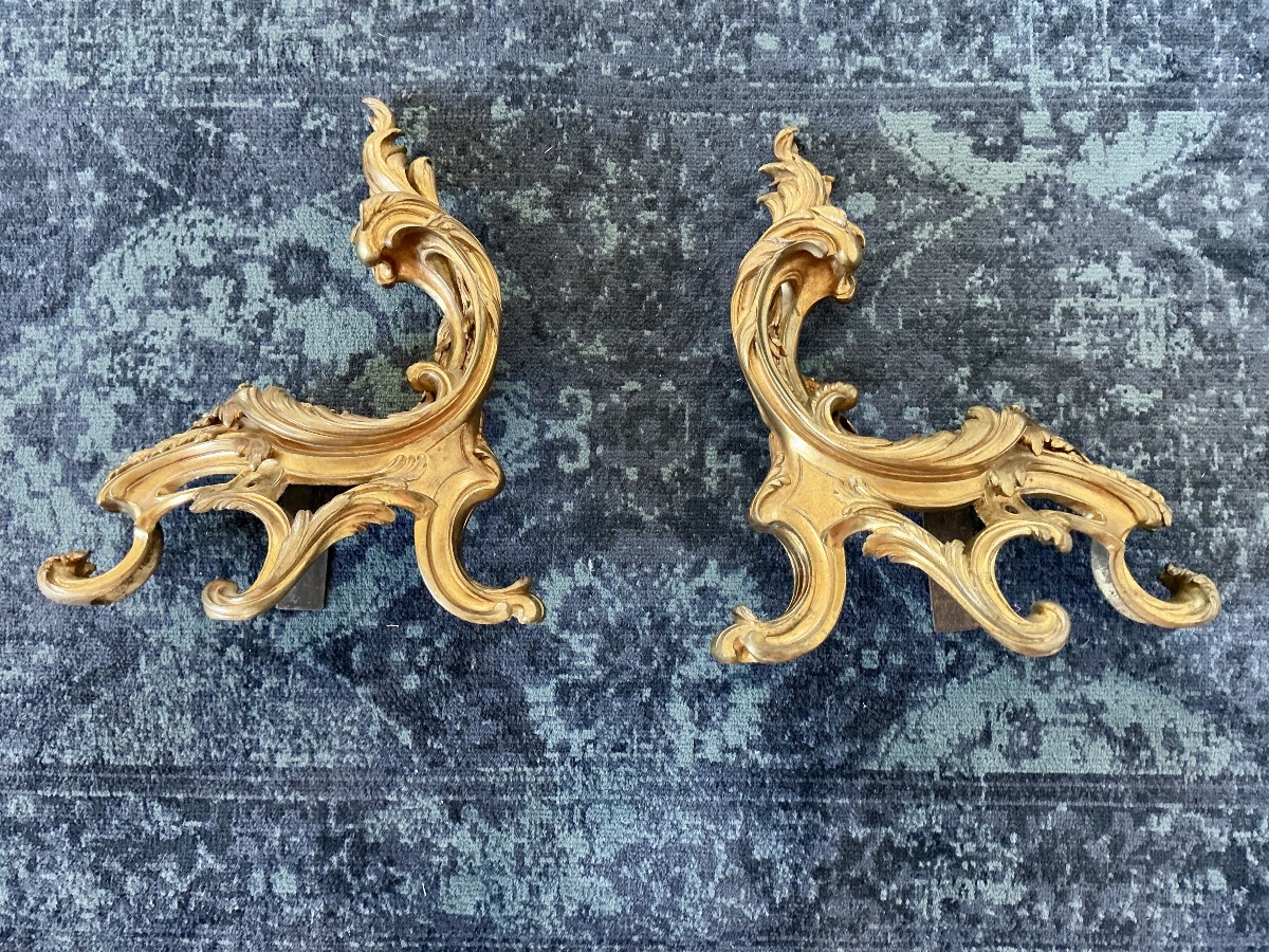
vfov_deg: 48.2
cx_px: 634
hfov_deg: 61.7
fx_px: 1063
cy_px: 476
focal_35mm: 29
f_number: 1.8
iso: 200
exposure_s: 1/40
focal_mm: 3
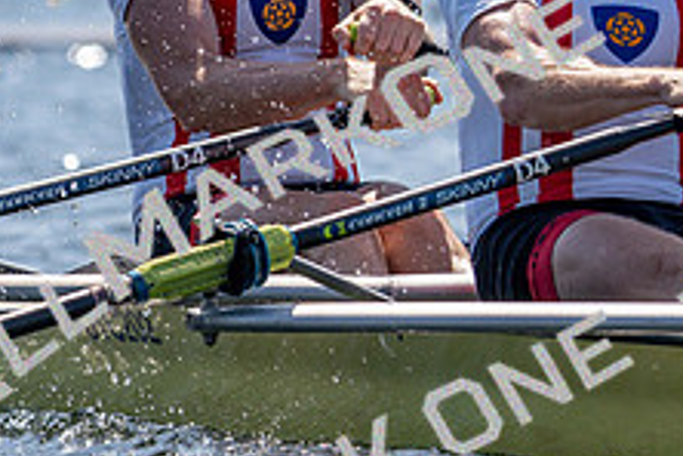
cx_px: 514
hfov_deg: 2.6
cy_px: -20
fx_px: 14873
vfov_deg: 1.8
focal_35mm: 784
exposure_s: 1/2000
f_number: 6.3
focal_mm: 300
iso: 250
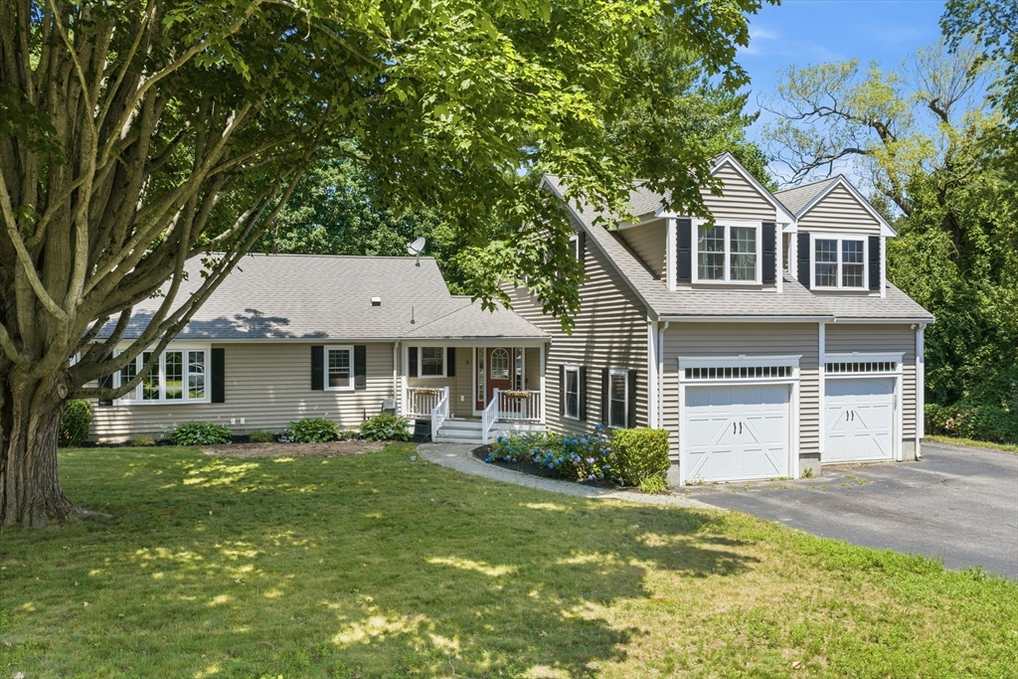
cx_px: 509
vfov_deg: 46.4
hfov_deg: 65.5
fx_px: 792
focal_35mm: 28
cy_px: 340
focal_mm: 14.4
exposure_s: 1/800
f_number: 2.8
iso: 200
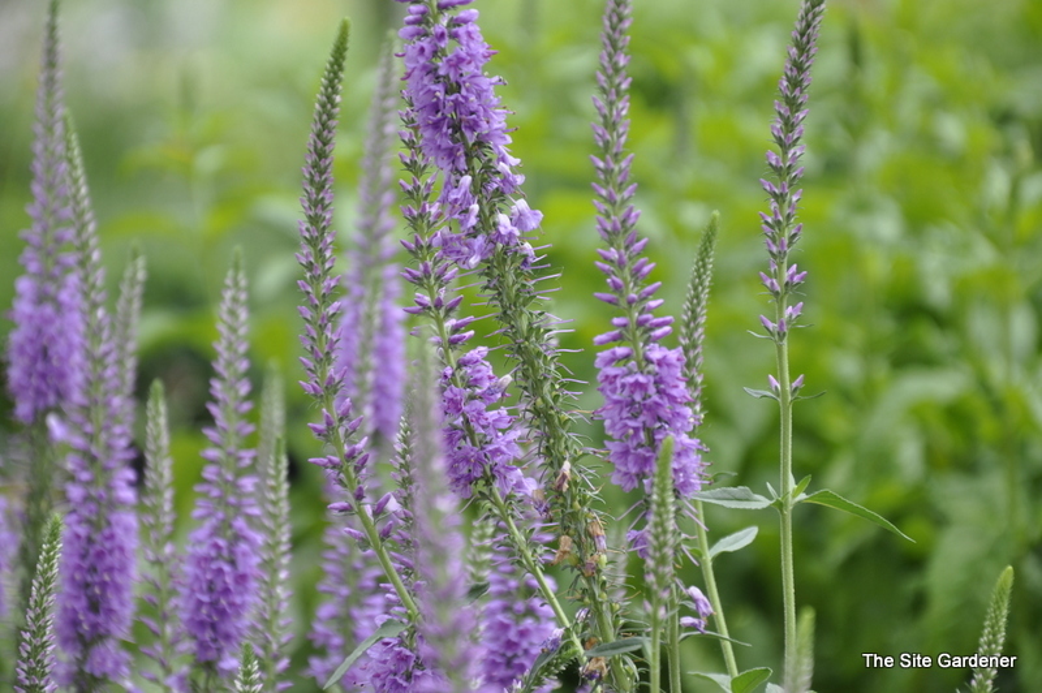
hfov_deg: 13.1
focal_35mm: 158
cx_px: 521
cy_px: 346
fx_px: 4555
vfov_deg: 8.7
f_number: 6.7
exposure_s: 1/180
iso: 200
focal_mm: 105
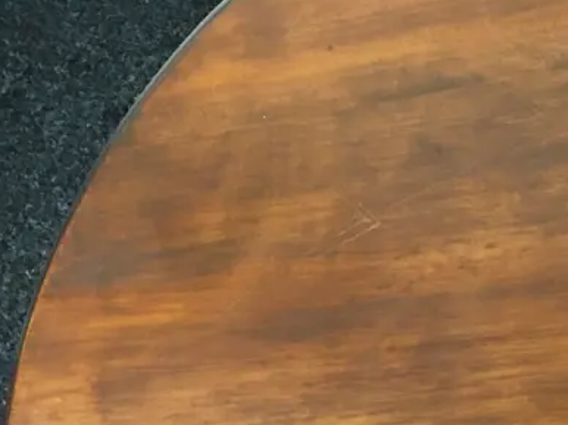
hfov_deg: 23.7
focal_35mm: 77
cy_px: 503
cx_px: 634
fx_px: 1263
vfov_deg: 18.2
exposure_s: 1/17
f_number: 2.2
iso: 125
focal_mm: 4.15
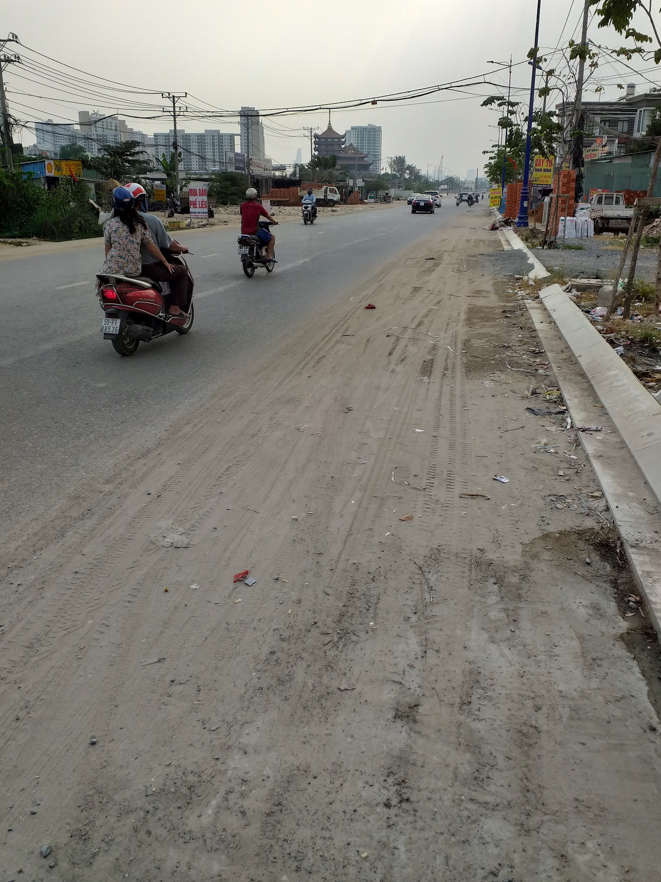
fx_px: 687
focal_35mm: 27
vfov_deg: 65.3
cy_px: 427
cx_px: 323
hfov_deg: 51.3
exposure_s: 1/883
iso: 40
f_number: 1.9
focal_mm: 3.6
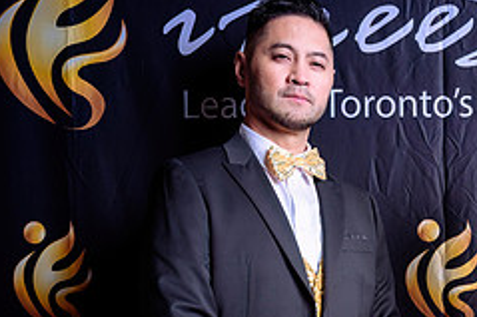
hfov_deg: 19.8
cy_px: 334
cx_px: 487
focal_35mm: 100
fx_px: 1324
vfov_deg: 13.4
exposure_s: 1/160
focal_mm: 39
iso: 125
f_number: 4.5
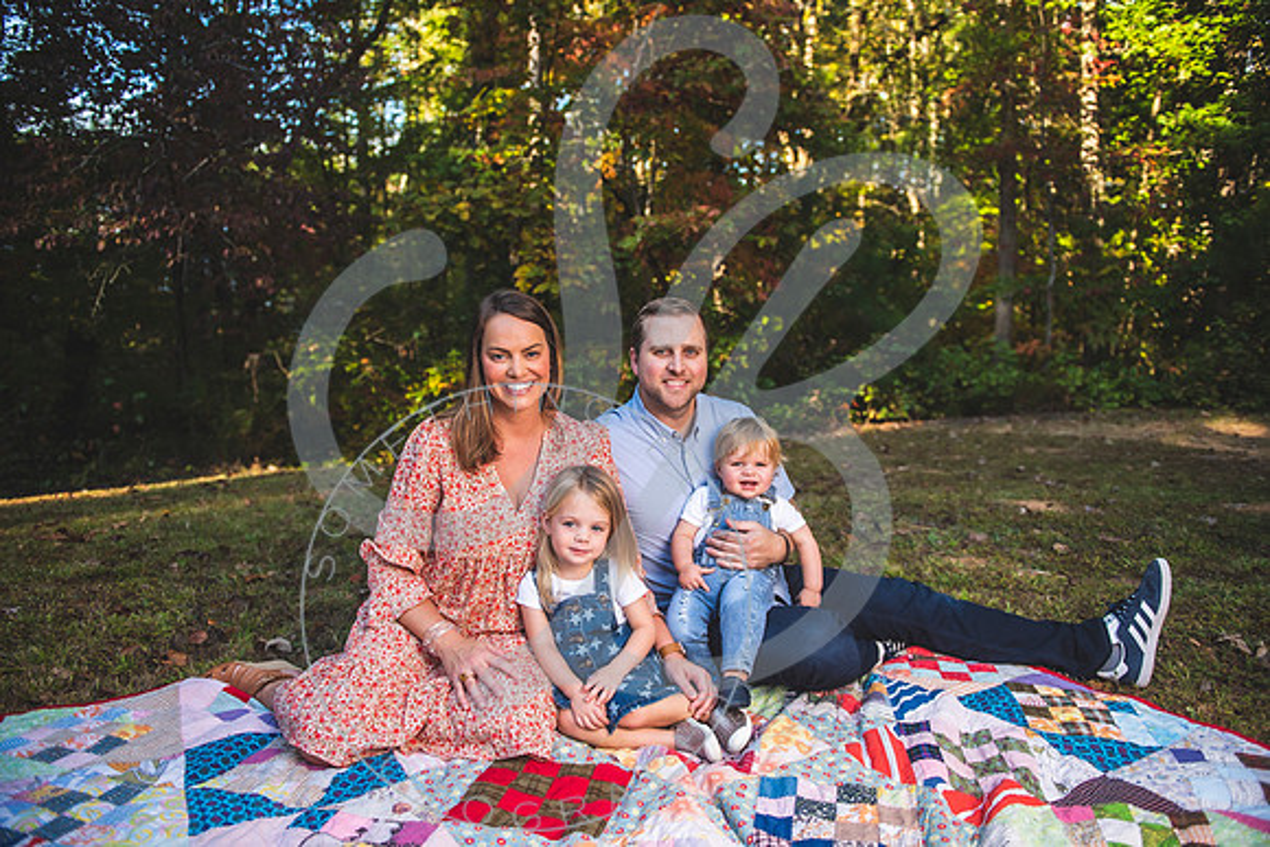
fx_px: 847
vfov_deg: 53.2
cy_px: 424
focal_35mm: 24
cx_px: 635
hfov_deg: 73.7
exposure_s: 1/400
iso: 100
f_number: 2.8
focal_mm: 24
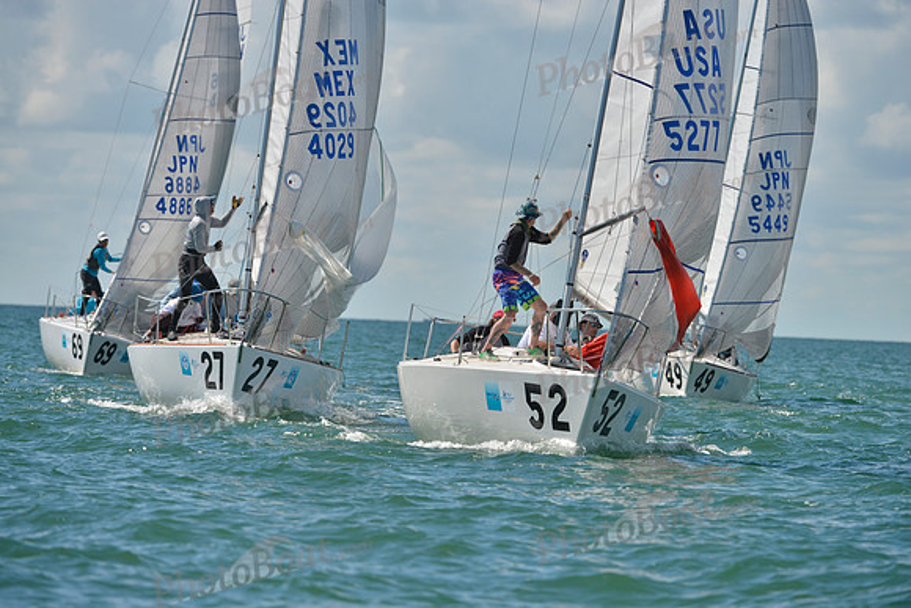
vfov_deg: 4.7
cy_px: 304
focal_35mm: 290
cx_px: 456
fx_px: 7340
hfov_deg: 7.1
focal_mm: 290
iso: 200
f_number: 6.3
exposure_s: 1/1250
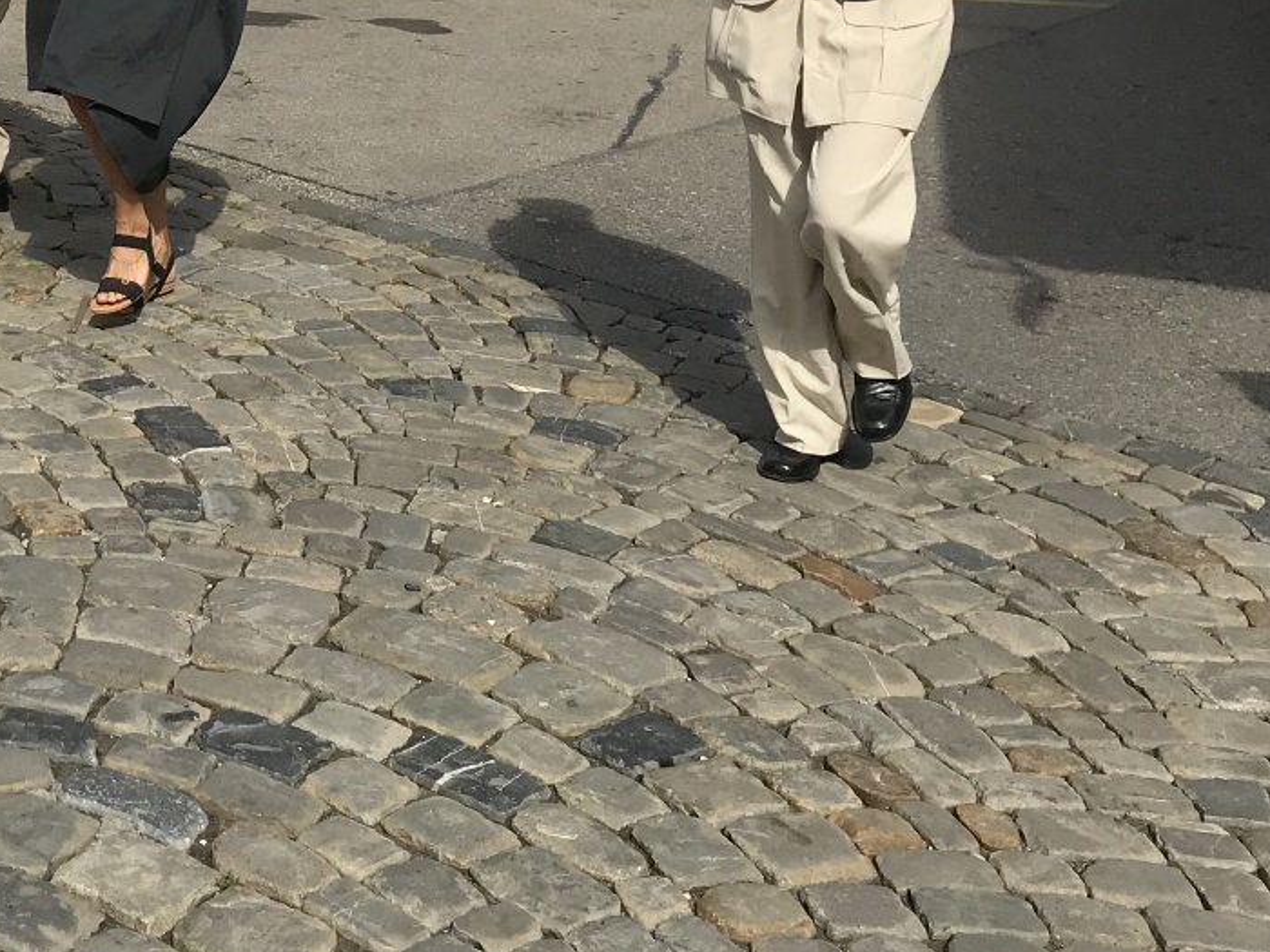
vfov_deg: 21.9
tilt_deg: -7.6
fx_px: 2348
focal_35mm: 64
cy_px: -58
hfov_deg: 29.0
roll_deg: -0.9
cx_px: 109
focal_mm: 3.99
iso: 20
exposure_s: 1/3425
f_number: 1.8
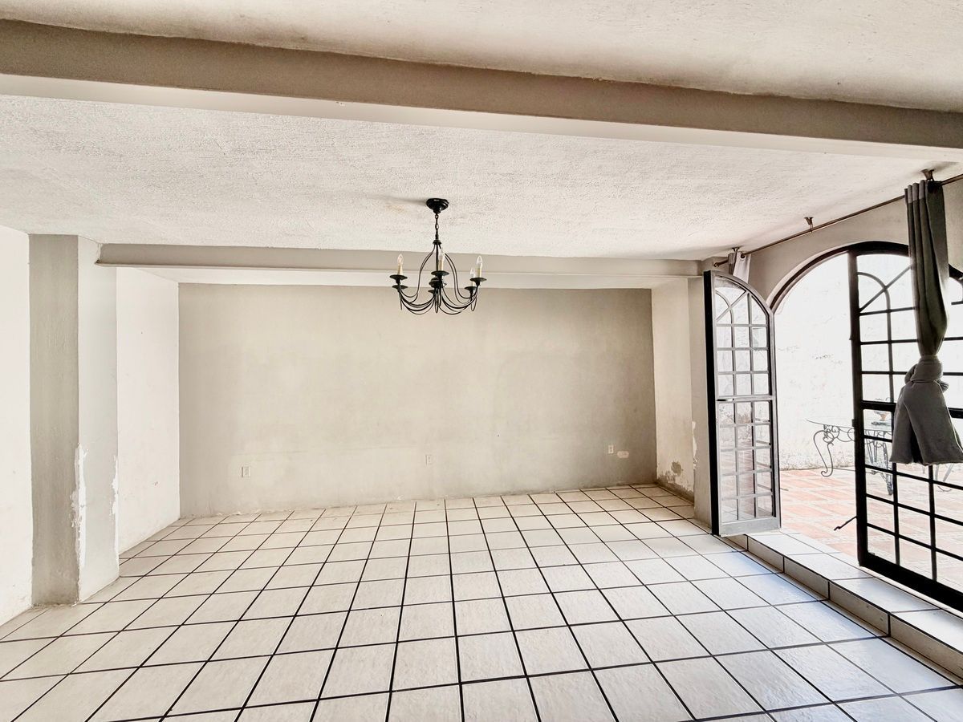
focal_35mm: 14
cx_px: 482
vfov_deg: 85.7
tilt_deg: +0.9
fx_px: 389
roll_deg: +1.4
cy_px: 361
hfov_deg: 102.1
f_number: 2.2
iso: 100
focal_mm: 2.22
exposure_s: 1/121
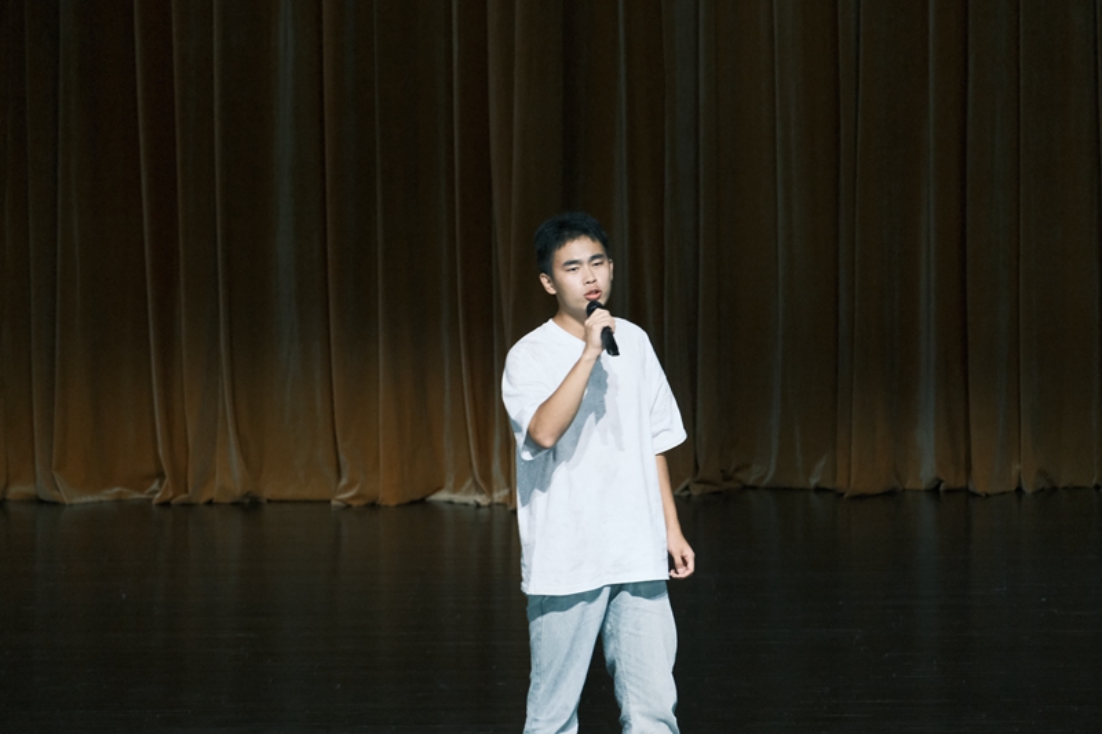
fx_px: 12792
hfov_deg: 4.9
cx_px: 551
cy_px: 367
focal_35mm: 418
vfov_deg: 3.3
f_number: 5.6
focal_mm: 278.4
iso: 4000
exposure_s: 1/125
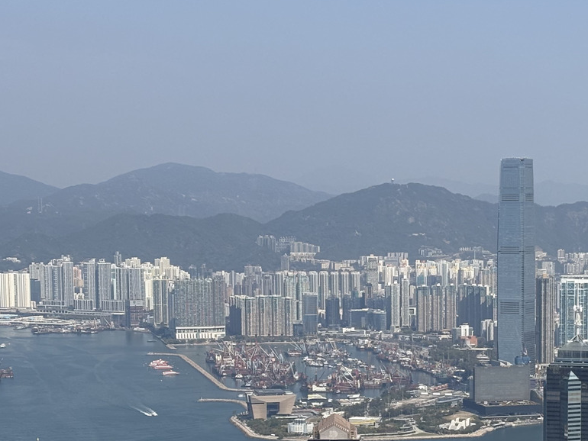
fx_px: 1835
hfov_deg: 18.0
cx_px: 494
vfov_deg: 13.6
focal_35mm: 108
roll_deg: +0.2
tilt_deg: -6.2
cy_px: 391
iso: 32
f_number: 1.6
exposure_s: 1/4329
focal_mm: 5.96
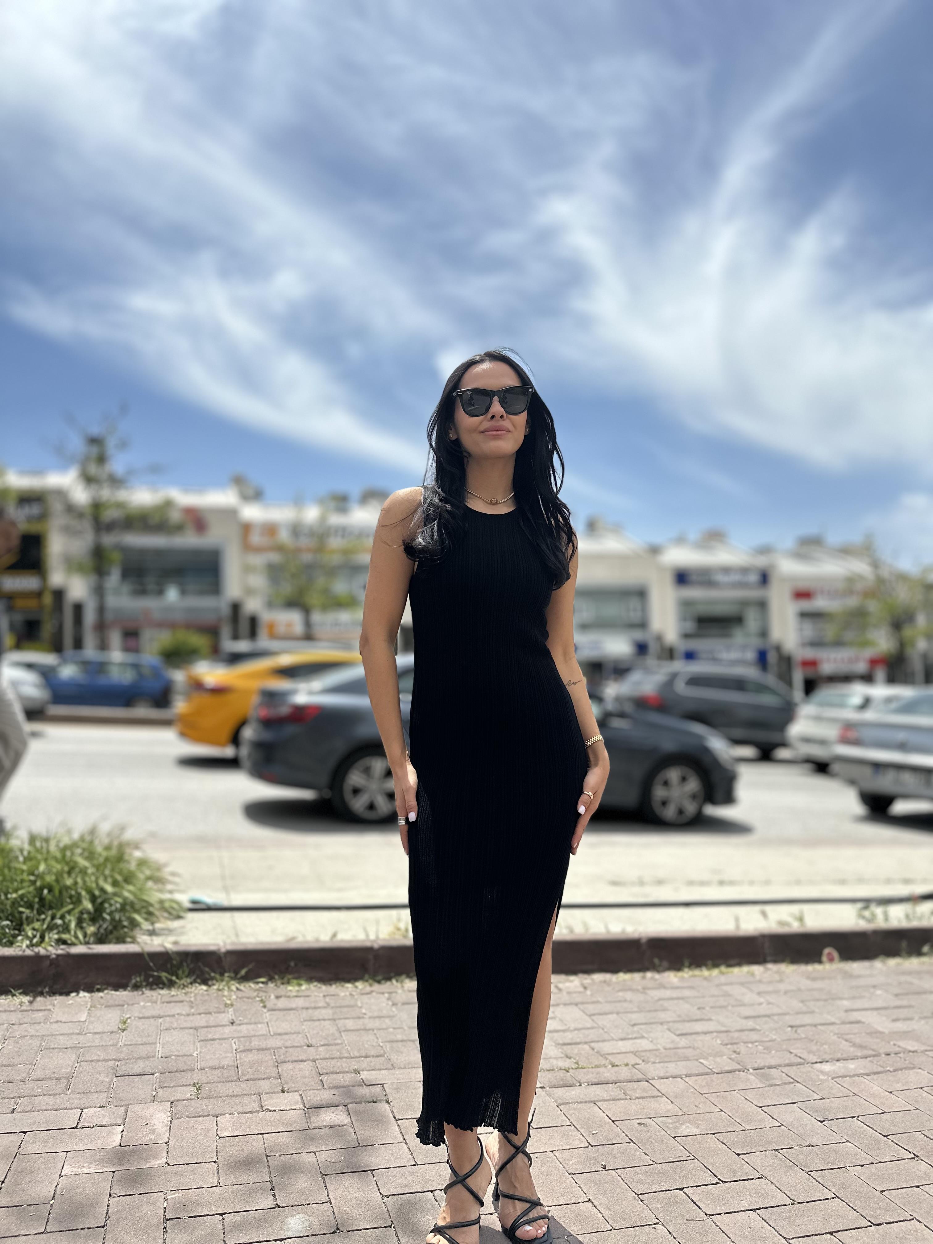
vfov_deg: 71.6
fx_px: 862
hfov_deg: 56.8
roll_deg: +0.4
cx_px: 466
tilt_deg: +3.0
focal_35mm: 24
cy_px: 622
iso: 80
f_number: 1.78
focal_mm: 6.86
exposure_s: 1/7576
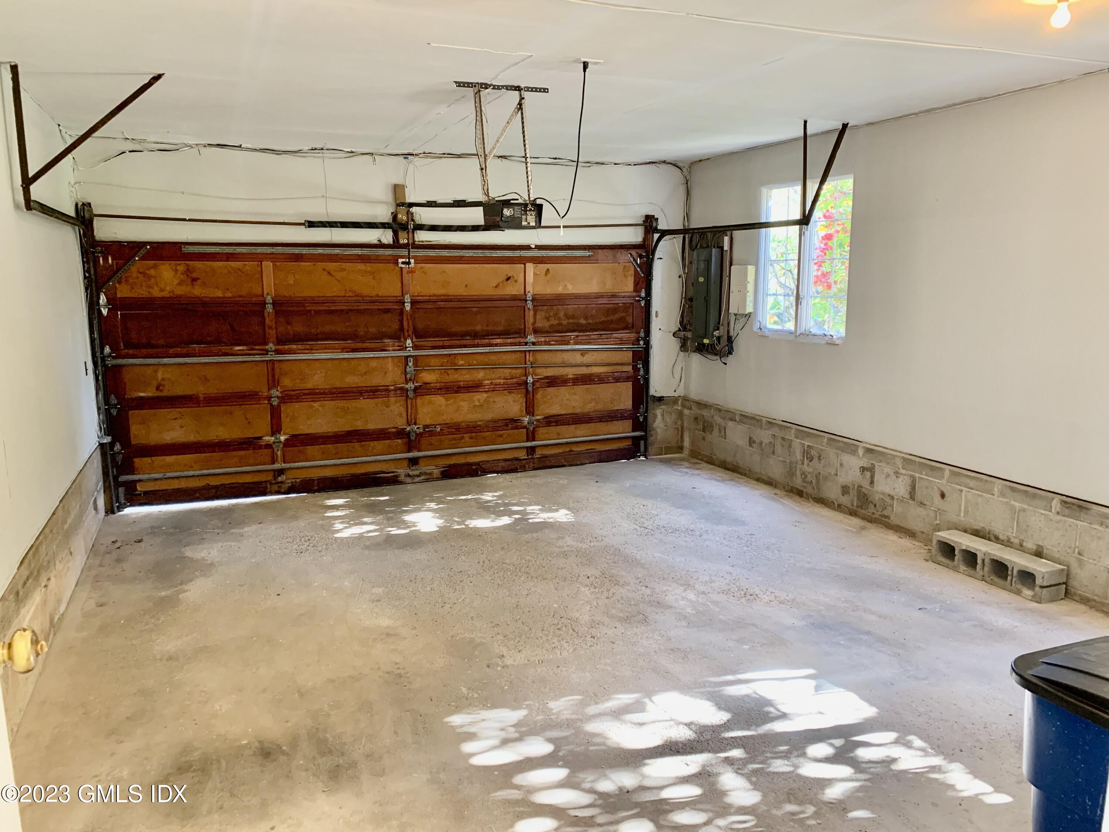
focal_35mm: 26
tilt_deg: -11.8
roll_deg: +0.5
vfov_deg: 53.1
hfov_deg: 67.3
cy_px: 416
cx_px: 554
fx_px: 833
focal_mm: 4.25
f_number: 1.8
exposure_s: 1/60
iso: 320
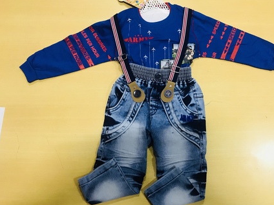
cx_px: 160
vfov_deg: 42.9
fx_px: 261
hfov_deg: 55.1
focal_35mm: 33
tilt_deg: -77.7
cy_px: 100
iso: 80
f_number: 1.8
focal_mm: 3.99
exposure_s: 1/17
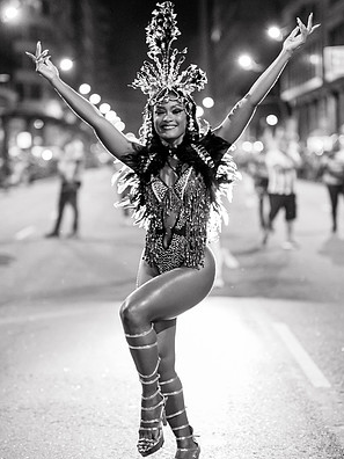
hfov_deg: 18.0
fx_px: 1087
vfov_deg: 23.8
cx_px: 173
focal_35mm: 82
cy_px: 232
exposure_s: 1/320
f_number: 1.2
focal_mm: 50
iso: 2000
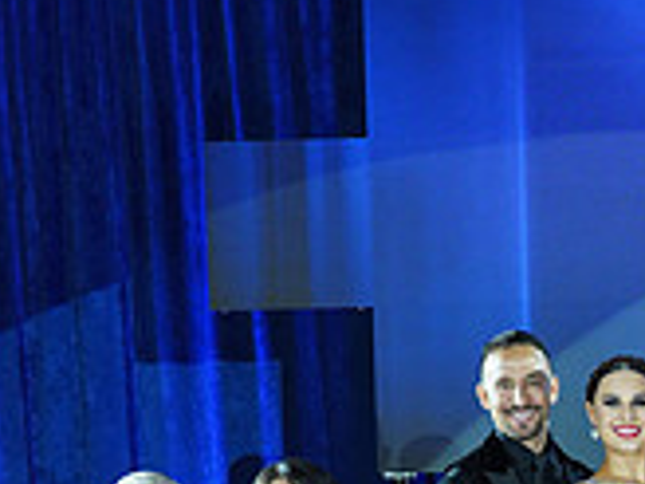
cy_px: 667
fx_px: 2087
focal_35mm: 112
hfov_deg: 16.9
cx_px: 759
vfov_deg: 12.7
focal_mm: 33
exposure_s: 1/200
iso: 1600
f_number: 5
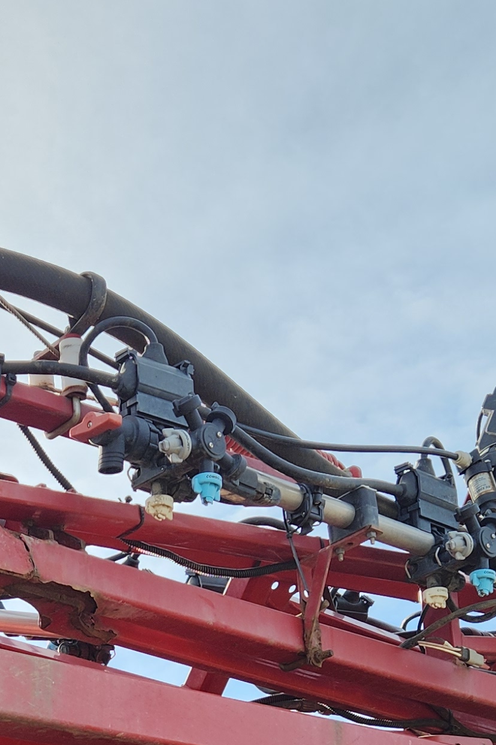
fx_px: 1592
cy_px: 888
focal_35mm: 77
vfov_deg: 24.0
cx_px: 58
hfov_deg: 17.5
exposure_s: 1/784
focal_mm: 5.4
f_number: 1.8
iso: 20
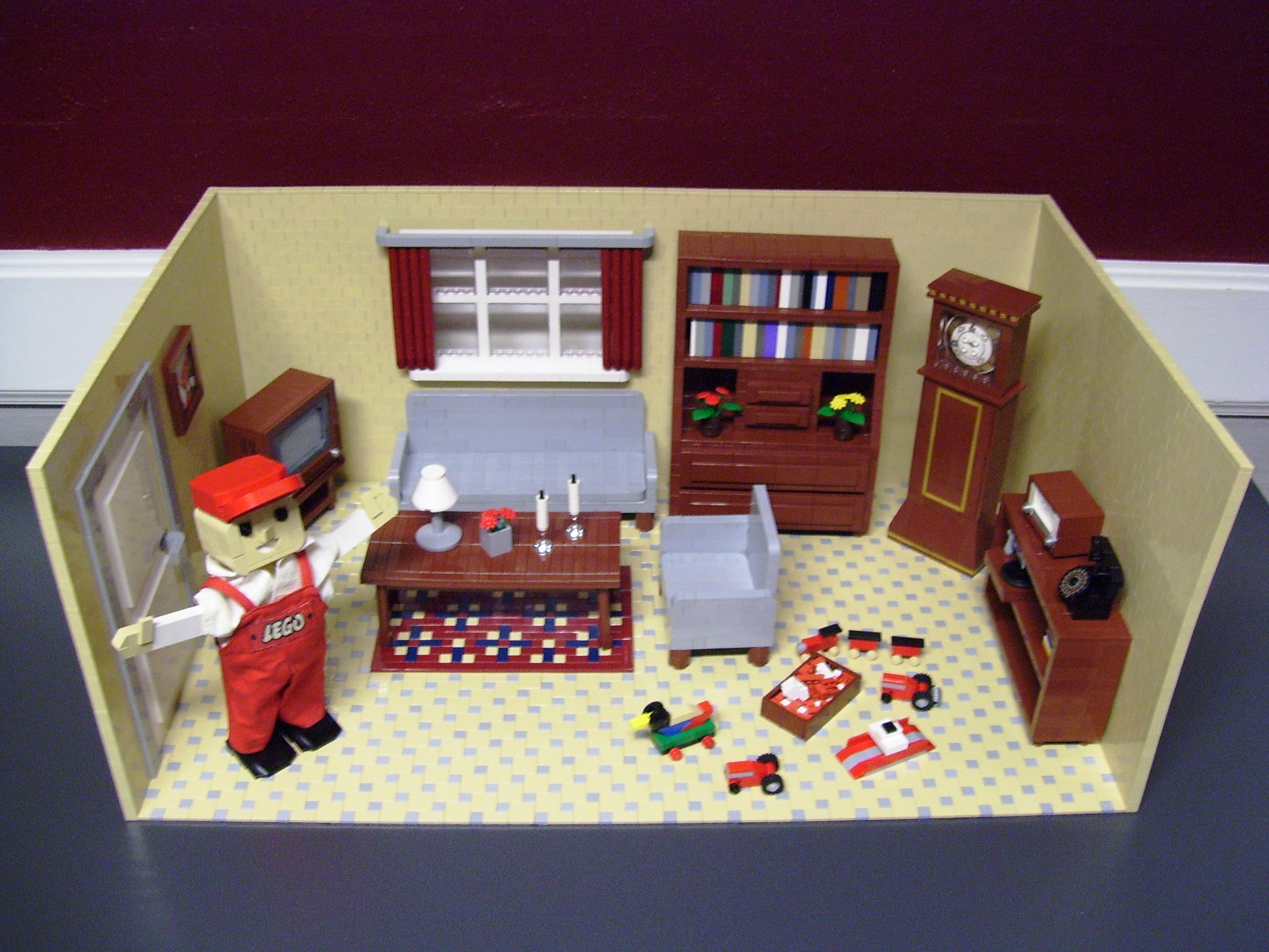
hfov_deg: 51.4
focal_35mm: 36
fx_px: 1320
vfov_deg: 39.7
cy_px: 476
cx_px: 634
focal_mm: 6
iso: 160
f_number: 2.7
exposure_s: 1/20
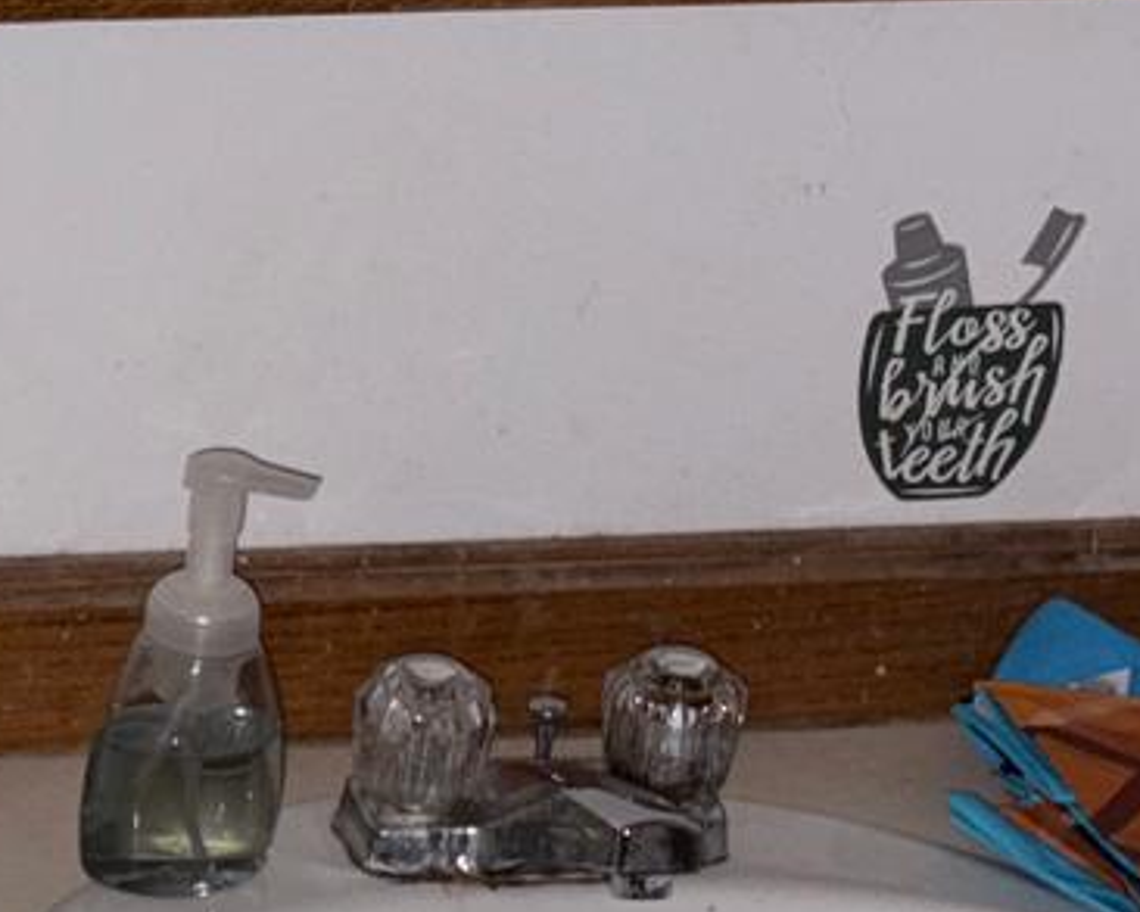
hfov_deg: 12.8
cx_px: -645
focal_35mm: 142
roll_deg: -1.3
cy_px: 504
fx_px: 4792
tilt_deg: -23.3
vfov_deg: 10.9
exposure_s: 1/4
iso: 32
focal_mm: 5.96
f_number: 1.6
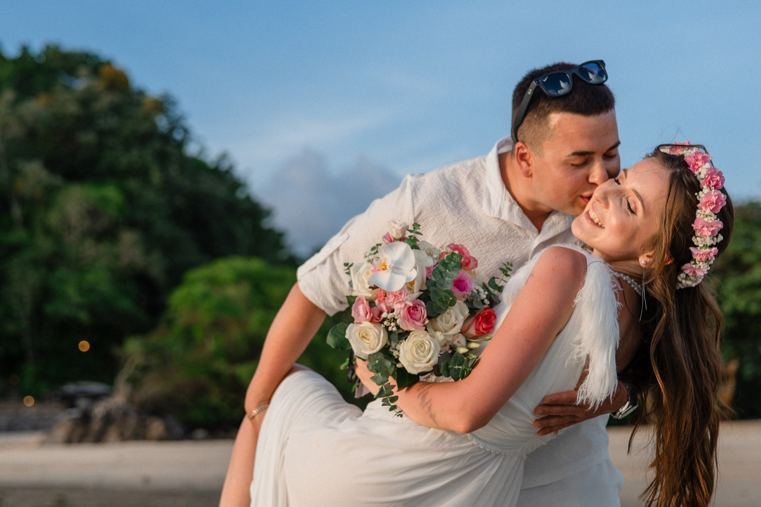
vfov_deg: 19.7
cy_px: 314
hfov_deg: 29.2
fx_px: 1458
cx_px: 330
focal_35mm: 69
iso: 800
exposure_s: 1/3200
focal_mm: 50
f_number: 2.8
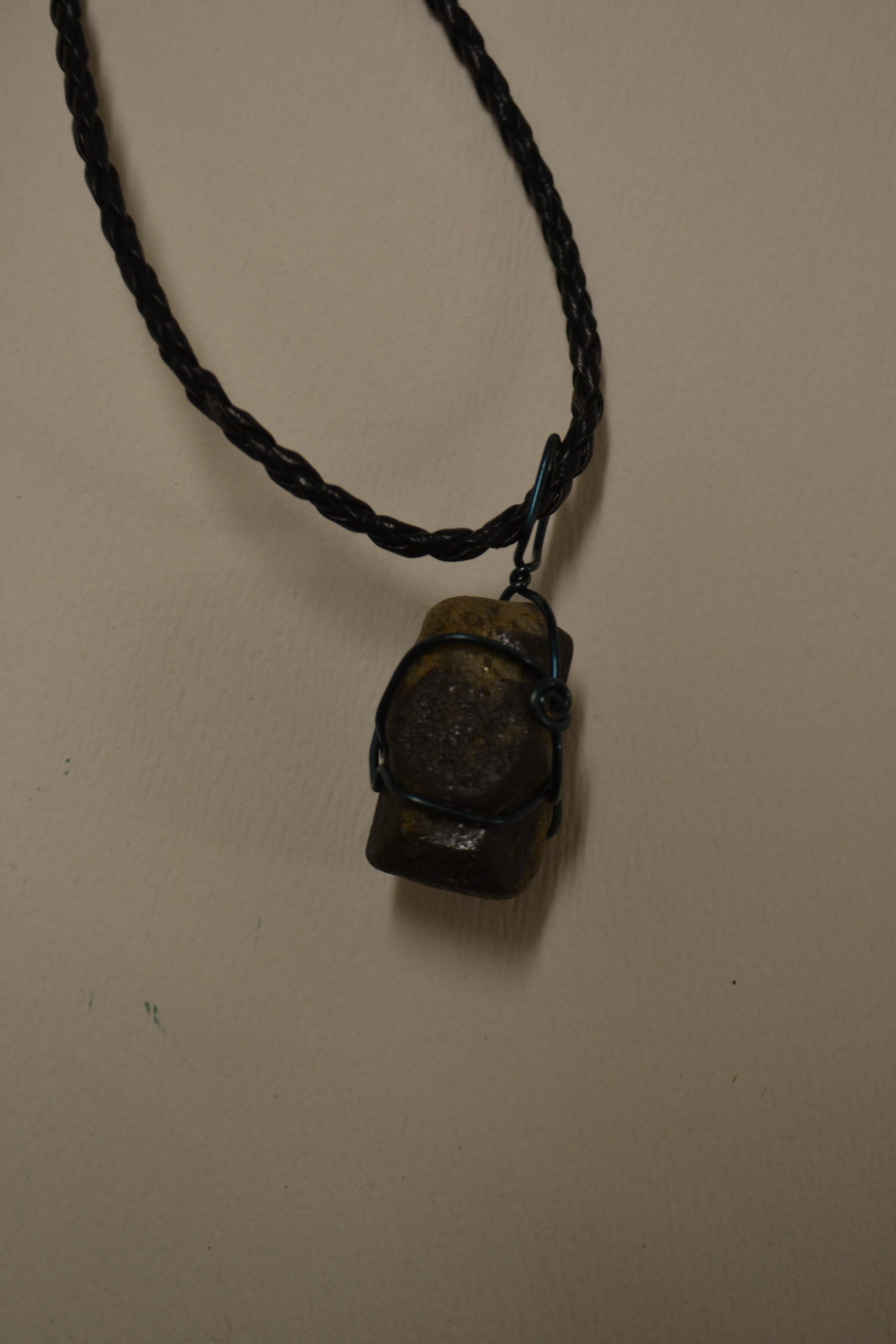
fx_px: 2128
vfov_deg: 35.1
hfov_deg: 23.8
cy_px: 672
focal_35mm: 57
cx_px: 448
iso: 560
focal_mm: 38
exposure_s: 1/60
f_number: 5
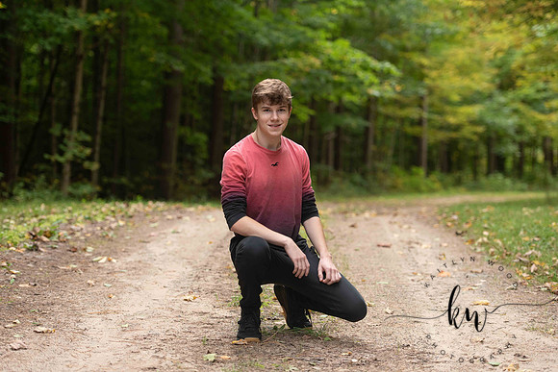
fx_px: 1426
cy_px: 186
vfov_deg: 14.9
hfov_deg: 22.1
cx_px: 279
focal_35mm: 92
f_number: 2.8
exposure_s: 1/320
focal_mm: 92
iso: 500
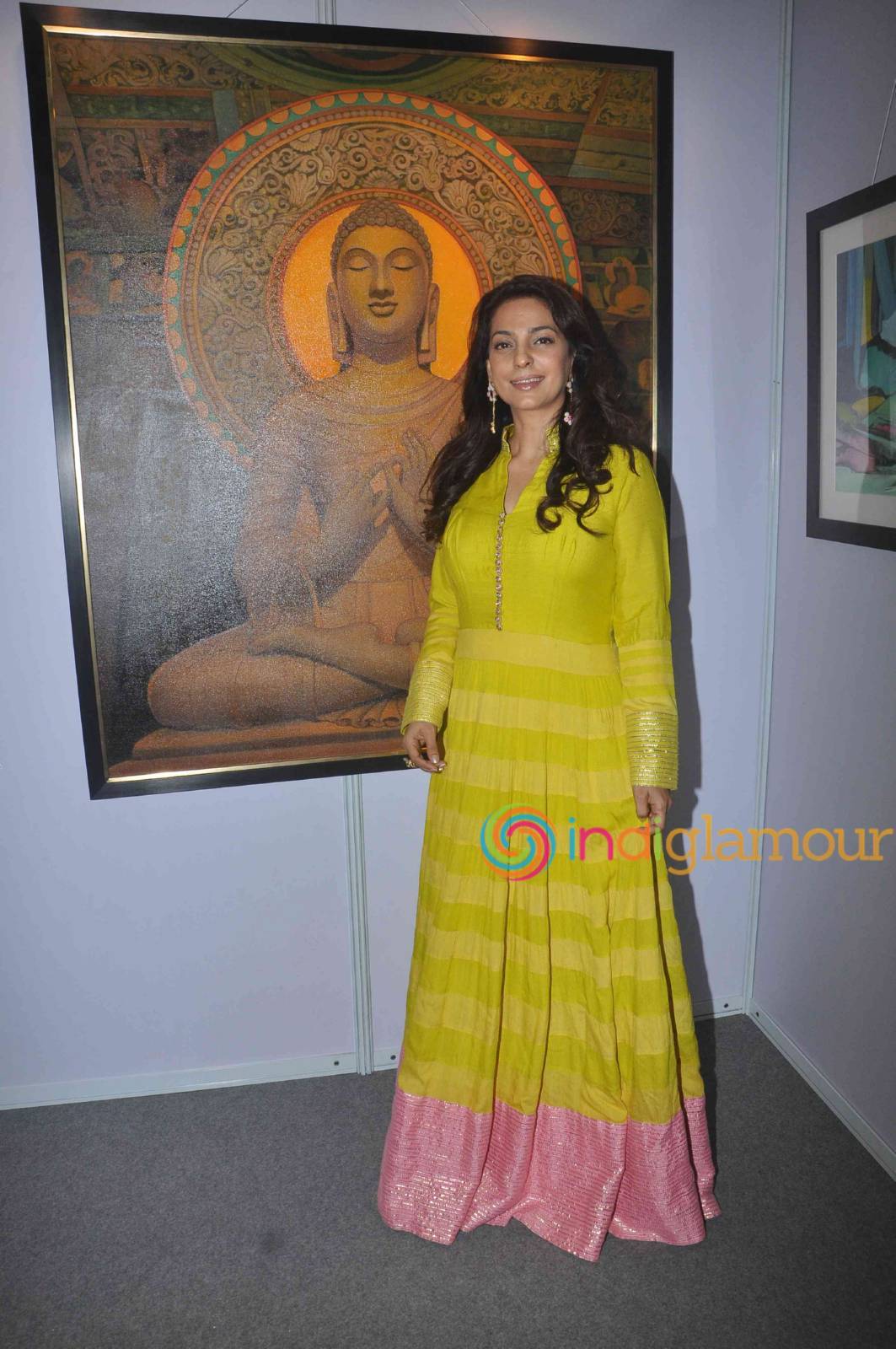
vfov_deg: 67.4
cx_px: 448
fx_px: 1010
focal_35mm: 27
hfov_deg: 47.8
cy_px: 674
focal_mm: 18
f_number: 9
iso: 640
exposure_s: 1/250
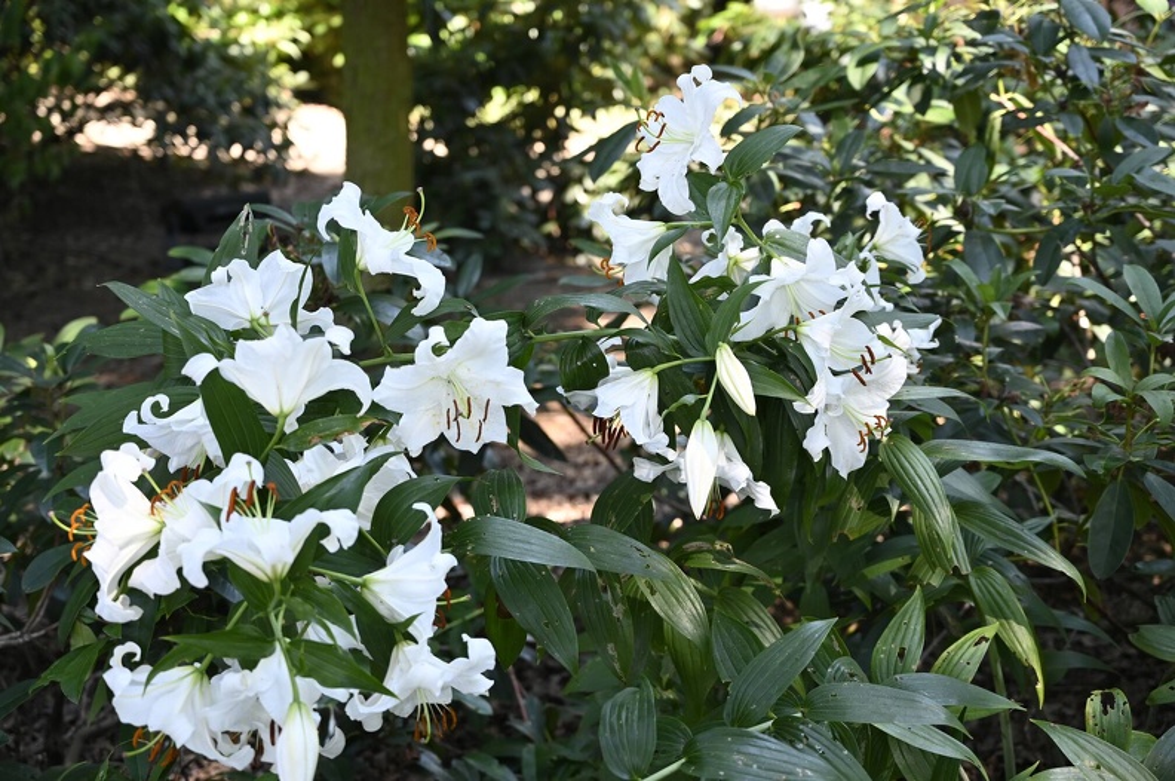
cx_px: 588
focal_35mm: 56
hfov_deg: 35.7
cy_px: 390
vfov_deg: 24.1
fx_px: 1826
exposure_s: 1/125
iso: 560
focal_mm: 56
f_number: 4
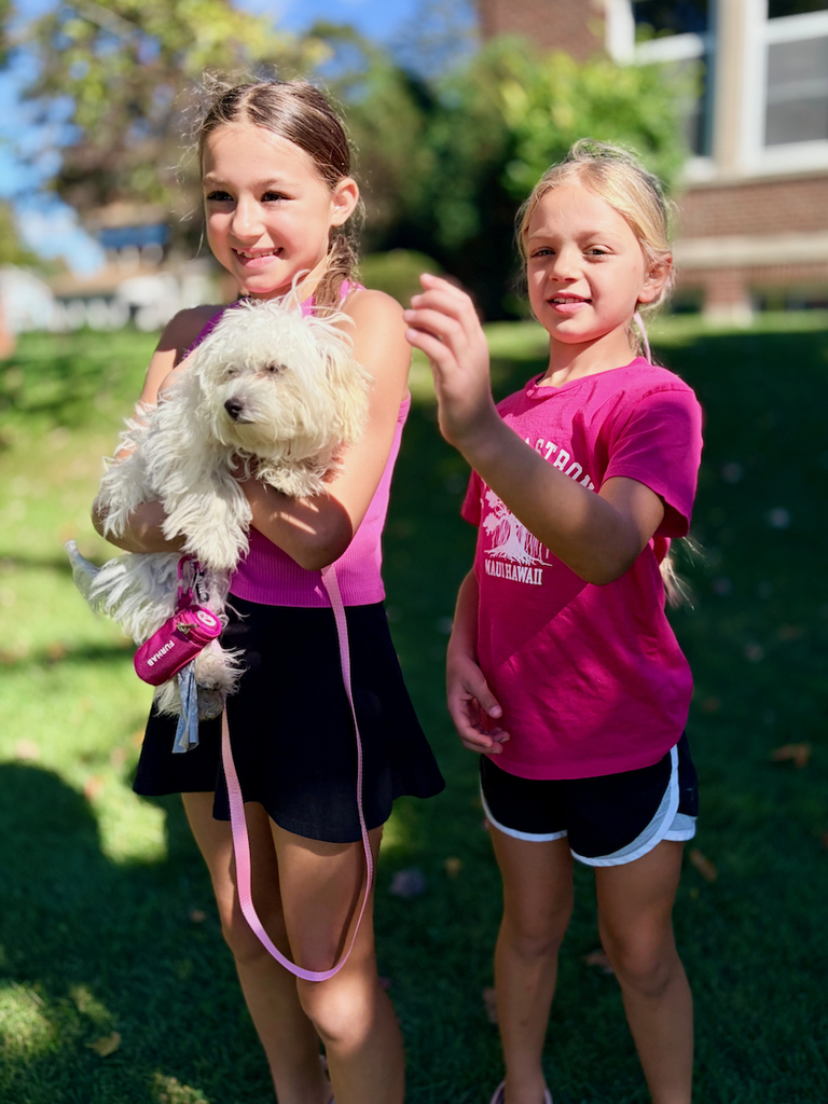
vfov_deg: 67.3
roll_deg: +2.0
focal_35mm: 26
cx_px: 414
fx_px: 829
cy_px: 552
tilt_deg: -11.4
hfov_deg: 53.1
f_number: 1.6
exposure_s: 1/3125
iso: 50
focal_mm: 5.96
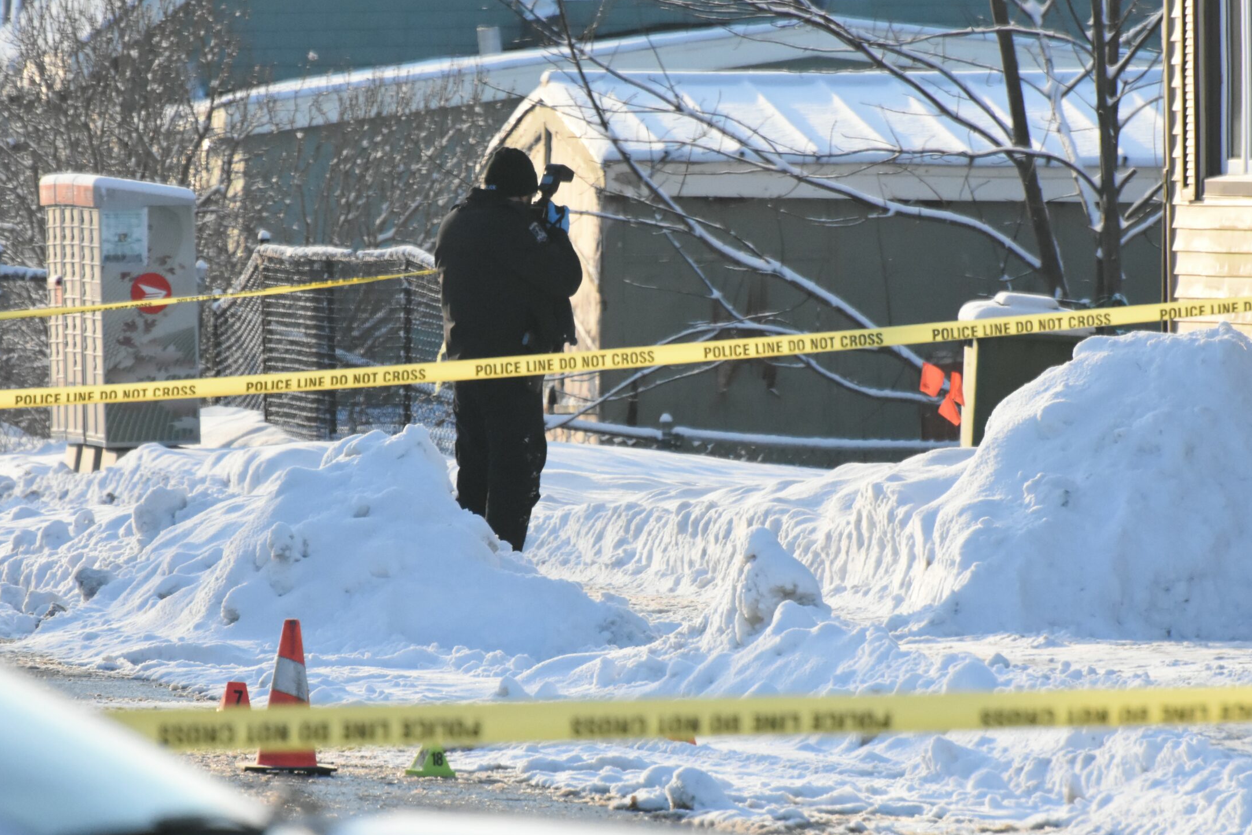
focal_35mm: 532
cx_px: 525
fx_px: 18503
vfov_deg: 2.6
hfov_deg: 3.9
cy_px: 444
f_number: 8
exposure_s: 1/3333
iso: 4000
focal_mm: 300
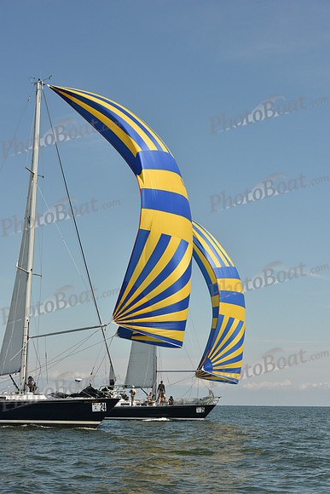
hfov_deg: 19.5
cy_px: 247
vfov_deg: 28.8
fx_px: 962
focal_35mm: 70
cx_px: 165
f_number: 10
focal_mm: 70
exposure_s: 1/1000
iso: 320
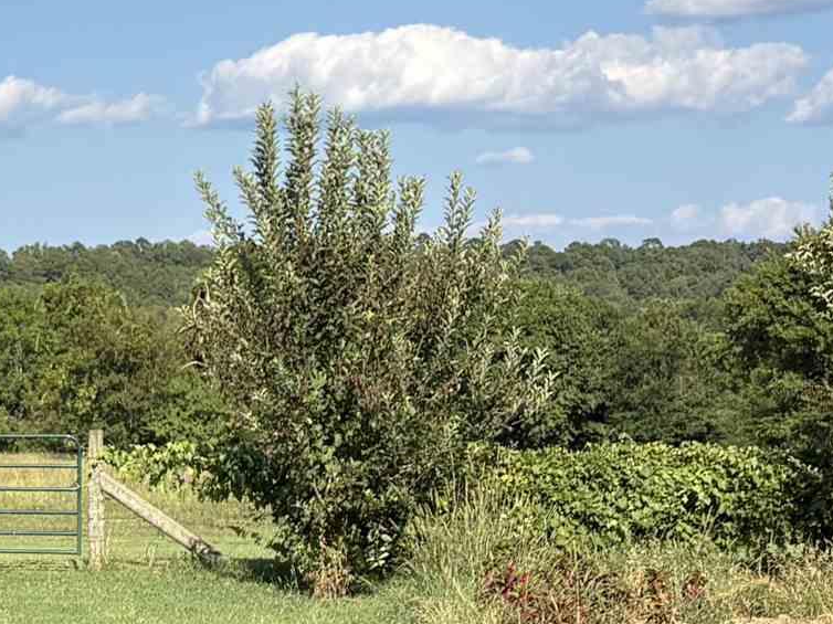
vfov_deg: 13.9
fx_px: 2550
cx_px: -222
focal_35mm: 106
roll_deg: +0.3
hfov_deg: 17.5
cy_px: 500
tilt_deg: -4.0
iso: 50
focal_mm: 5.96
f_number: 1.6
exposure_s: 1/3125
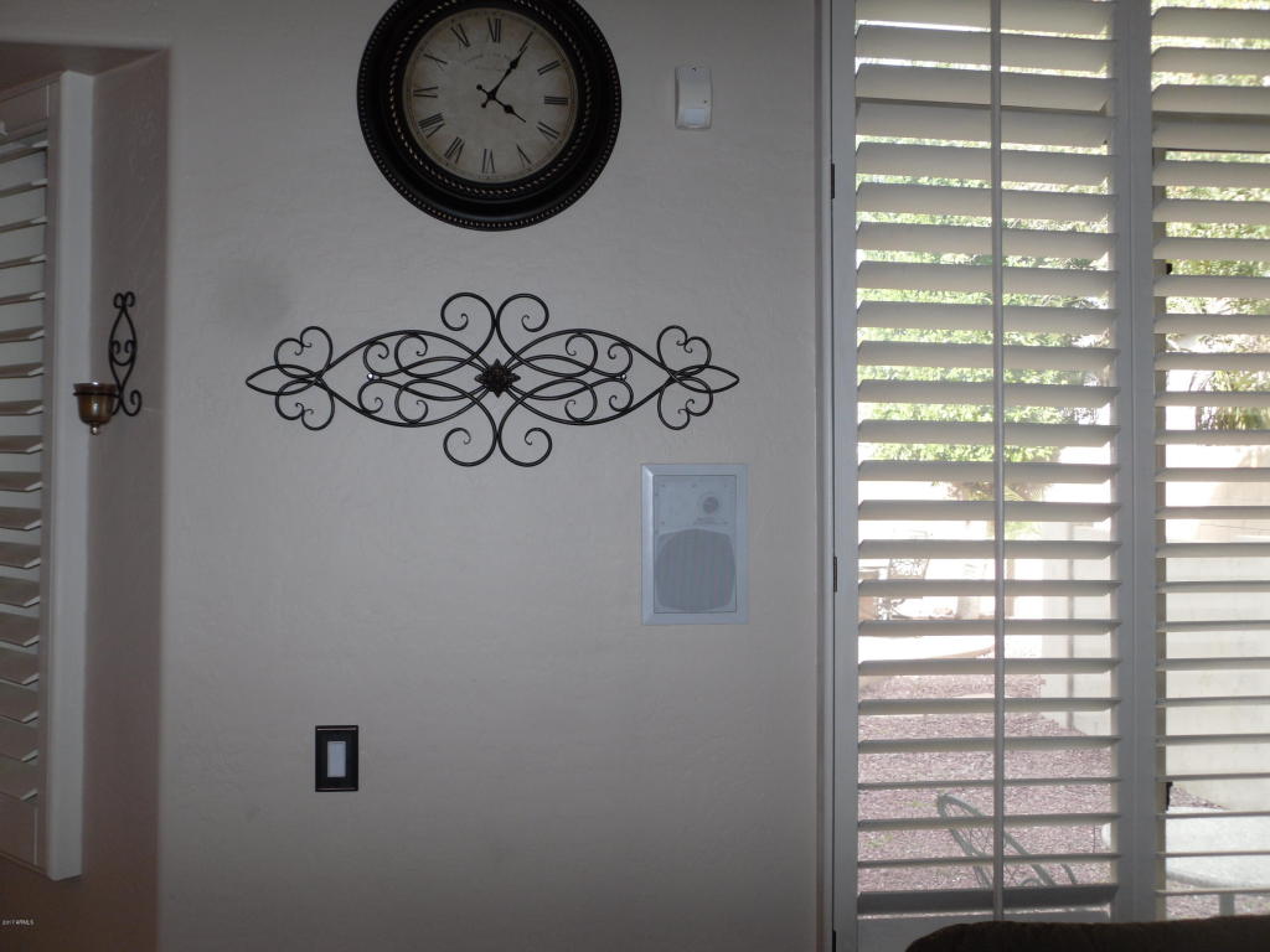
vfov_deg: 32.2
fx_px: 1651
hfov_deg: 42.1
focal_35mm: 45
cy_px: 476
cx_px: 635
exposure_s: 1/45
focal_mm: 6.3
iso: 80
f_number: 3.5
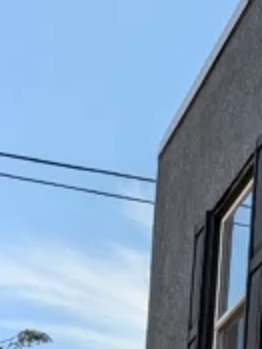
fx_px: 1419
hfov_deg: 9.8
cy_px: 598
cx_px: 534
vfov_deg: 12.9
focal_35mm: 141
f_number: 1.68
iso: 20
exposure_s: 1/630
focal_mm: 6.9
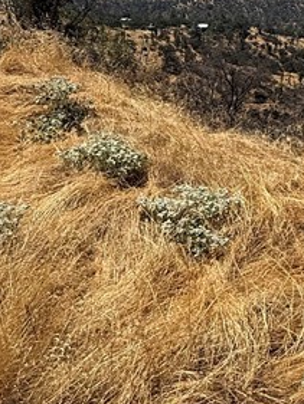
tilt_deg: -7.5
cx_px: 176
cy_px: 26
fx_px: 597
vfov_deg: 34.9
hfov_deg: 28.5
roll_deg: -2.3
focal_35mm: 51
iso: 50
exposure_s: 1/3663
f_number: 2.2
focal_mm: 2.22
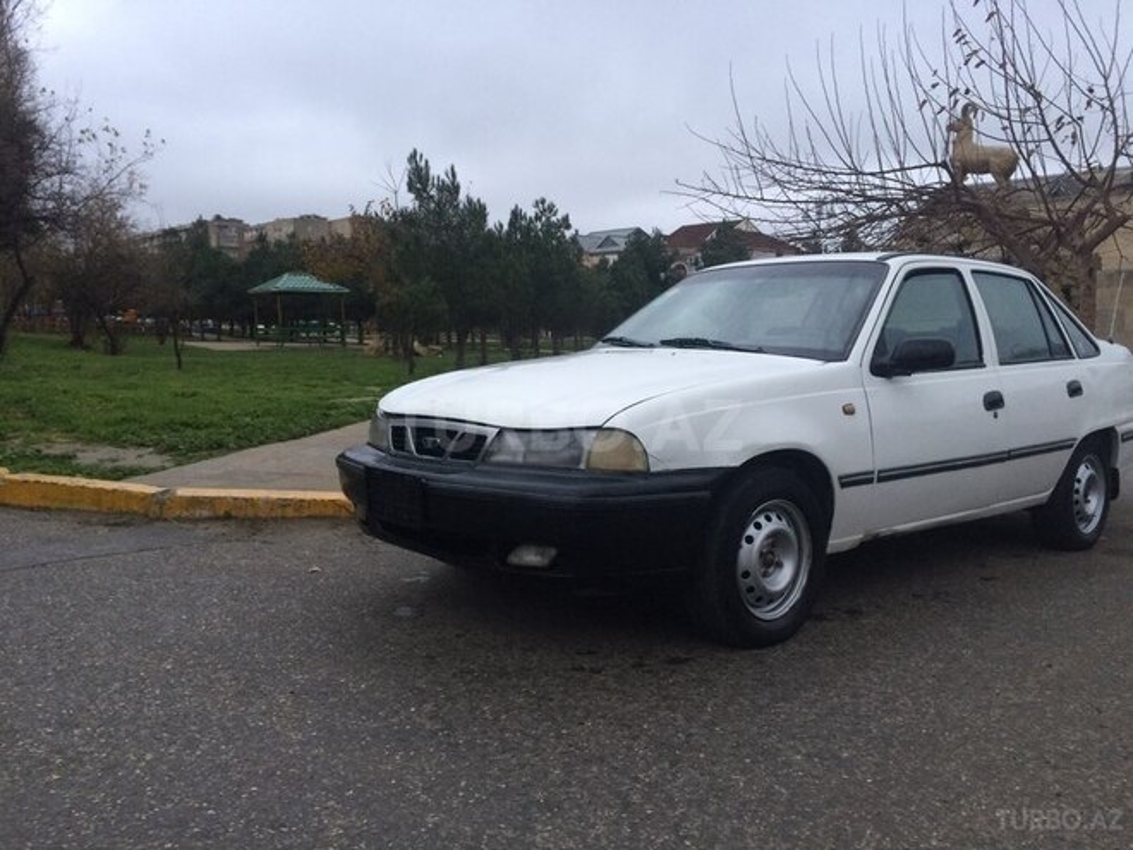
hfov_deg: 61.7
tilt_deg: -5.1
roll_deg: -0.3
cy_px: 425
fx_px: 949
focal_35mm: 29
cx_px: 566
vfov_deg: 48.2
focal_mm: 4.15
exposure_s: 1/33
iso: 64
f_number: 2.2
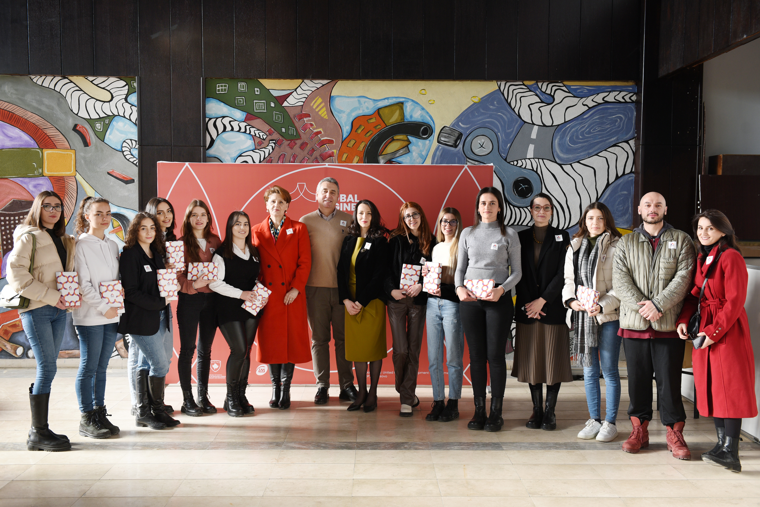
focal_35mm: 38
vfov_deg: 35.1
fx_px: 802
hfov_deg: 50.7
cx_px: 380
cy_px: 254
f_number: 4.5
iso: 320
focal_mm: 38
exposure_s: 1/200
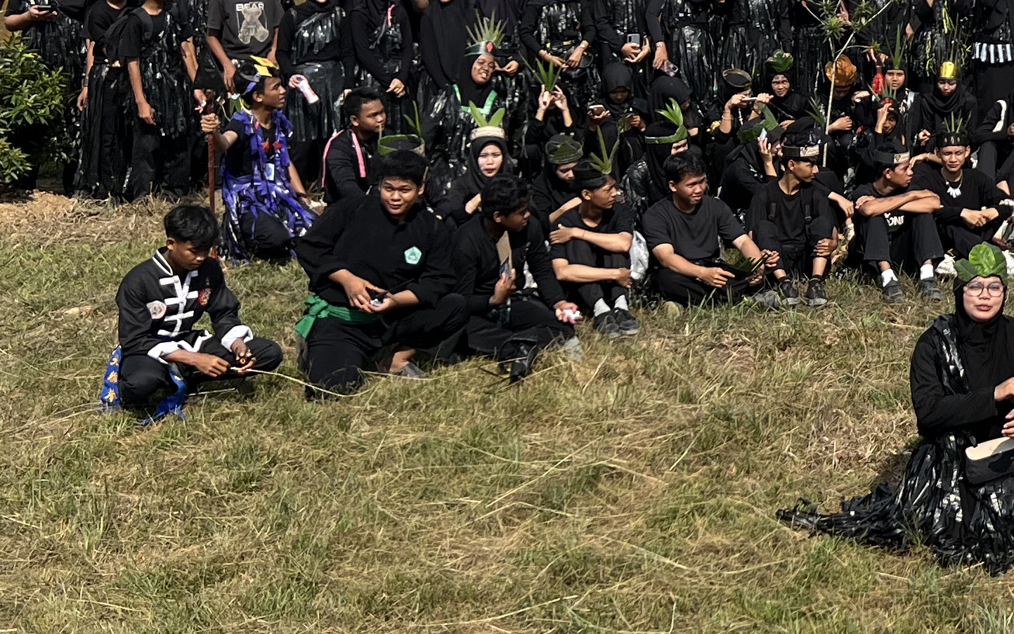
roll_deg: -0.6
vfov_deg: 16.5
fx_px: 2128
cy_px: -44
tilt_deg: -3.9
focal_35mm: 77
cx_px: 1234
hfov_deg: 24.2
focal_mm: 5.7
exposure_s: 1/4630
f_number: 1.5
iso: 50
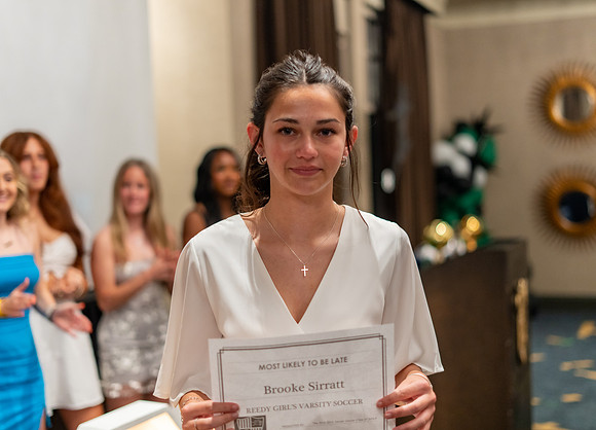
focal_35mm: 53
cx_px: 298
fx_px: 904
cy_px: 215
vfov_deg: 26.7
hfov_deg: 36.5
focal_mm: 50
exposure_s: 1/250
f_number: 1.8
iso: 1000
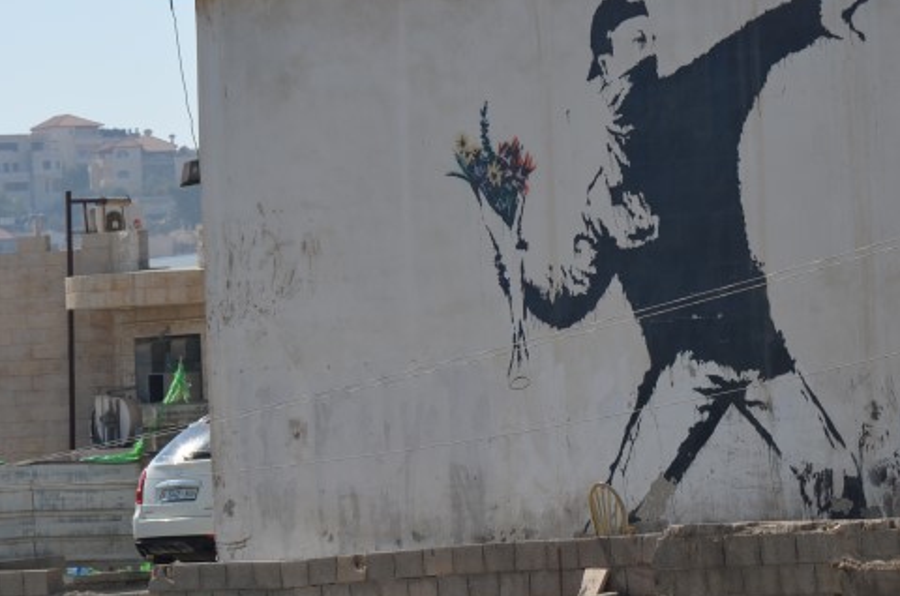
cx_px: 635
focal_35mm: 238
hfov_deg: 8.7
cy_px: 225
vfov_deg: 5.8
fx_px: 5932
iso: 100
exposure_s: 1/320
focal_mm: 105
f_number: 9
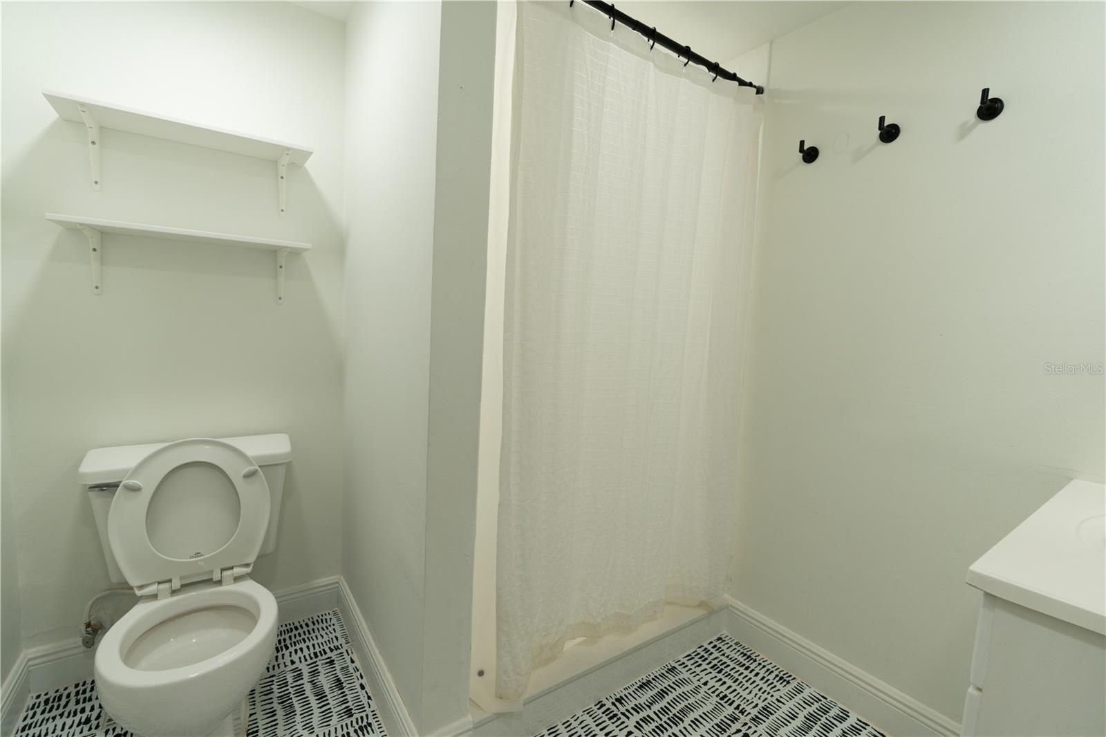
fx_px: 491
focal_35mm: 16
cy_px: 368
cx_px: 553
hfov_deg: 96.7
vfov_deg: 73.7
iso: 500
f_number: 5
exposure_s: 1/100
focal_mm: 16
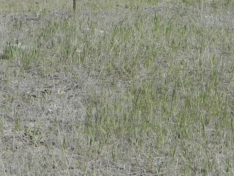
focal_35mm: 139
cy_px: -71
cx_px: 50
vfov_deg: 10.4
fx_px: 940
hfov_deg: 14.1
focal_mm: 8.4
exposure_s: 1/160
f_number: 10.2
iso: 80
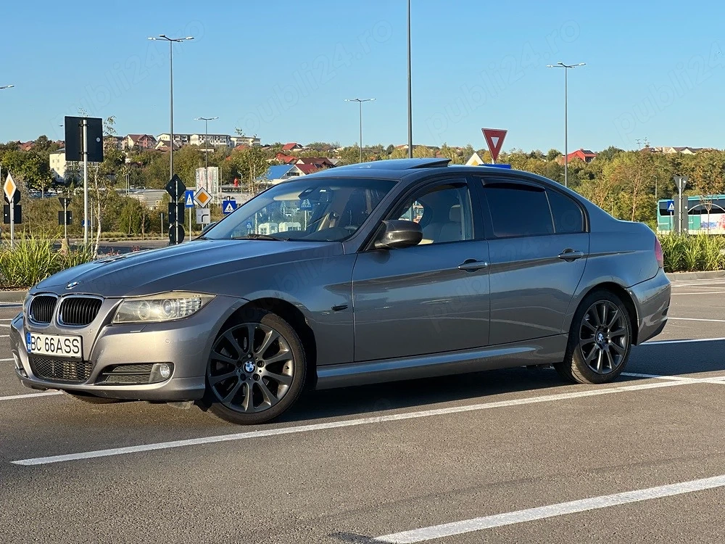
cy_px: 272
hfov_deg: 25.3
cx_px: 362
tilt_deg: -1.6
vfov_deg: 19.1
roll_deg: +0.3
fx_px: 1613
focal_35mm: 77
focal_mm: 9
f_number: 2.8
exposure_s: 1/299
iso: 25
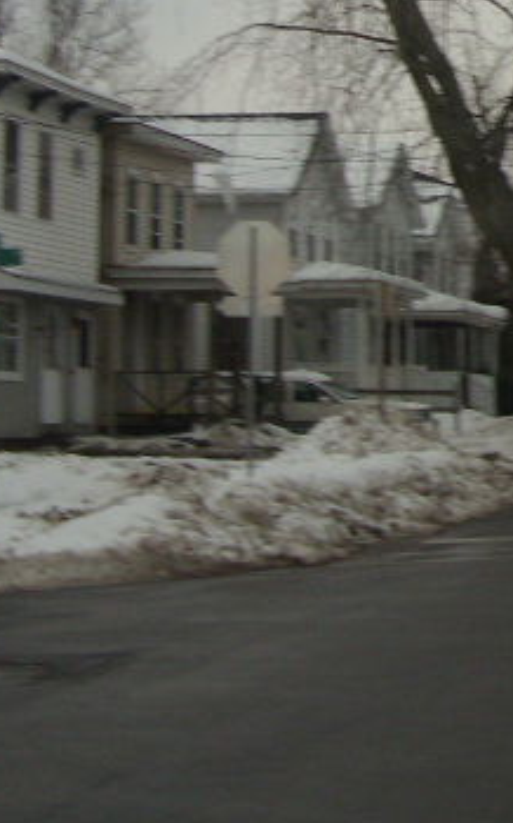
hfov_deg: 10.6
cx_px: 833
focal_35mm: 118
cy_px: 35
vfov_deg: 17.4
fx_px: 2646
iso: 50
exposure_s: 1/45
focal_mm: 6.3
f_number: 2.8
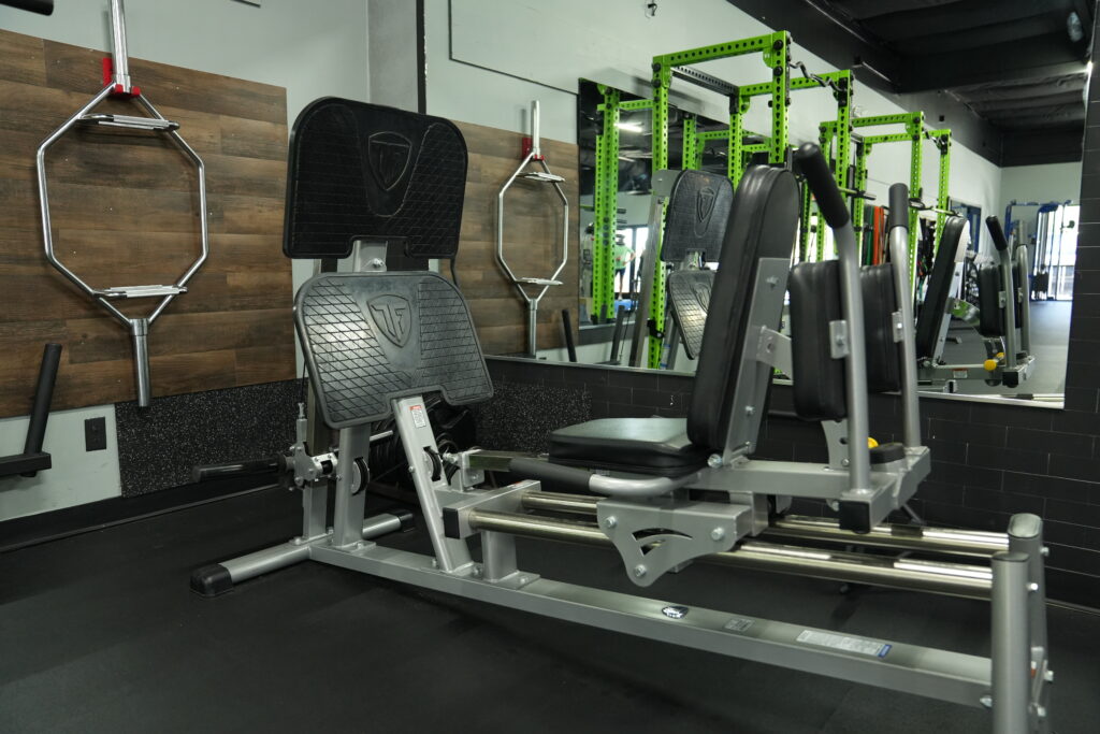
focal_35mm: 25
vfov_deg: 51.3
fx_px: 764
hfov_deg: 71.5
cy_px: 367
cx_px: 550
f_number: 3.2
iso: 3200
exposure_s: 1/160
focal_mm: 25
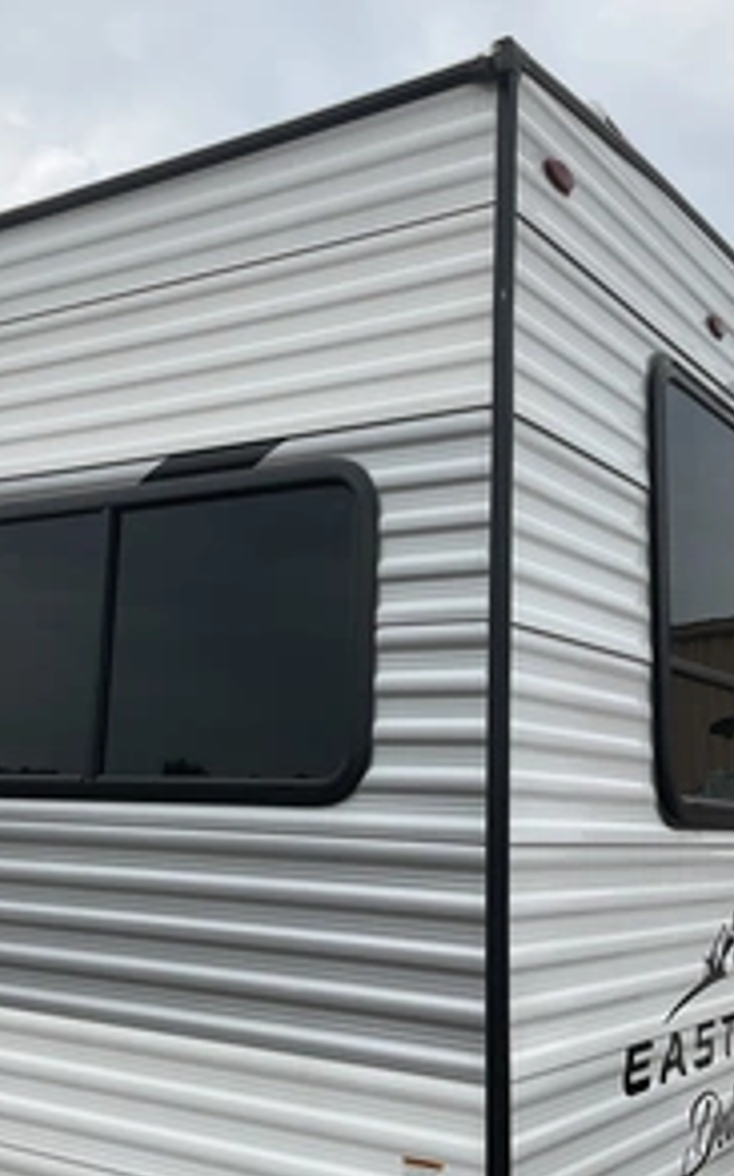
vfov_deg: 47.2
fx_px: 1345
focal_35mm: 42
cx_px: 357
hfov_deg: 30.5
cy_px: 598
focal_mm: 3
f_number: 1.8
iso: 25
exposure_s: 1/1342
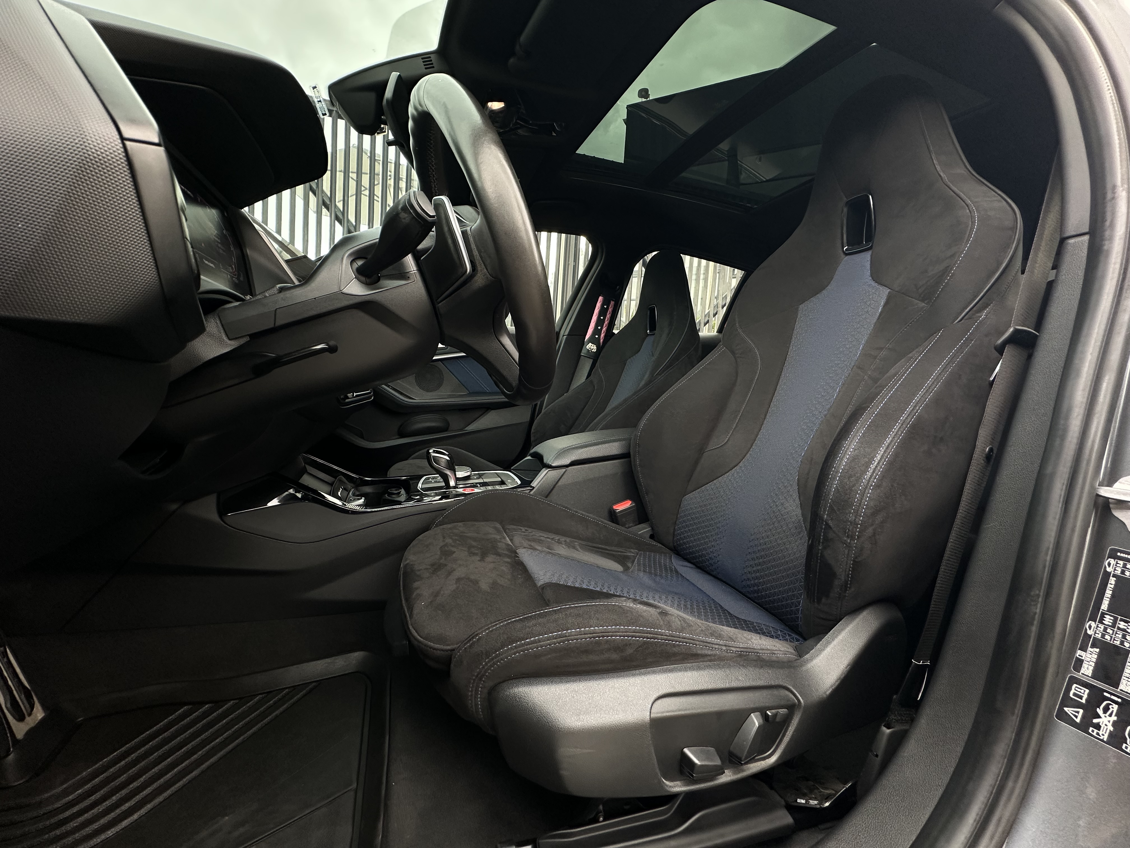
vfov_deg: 85.7
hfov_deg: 102.1
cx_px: 565
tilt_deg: -4.3
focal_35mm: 14
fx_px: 457
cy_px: 424
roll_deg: -4.6
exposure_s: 1/99
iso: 125
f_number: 2.2
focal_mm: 2.22
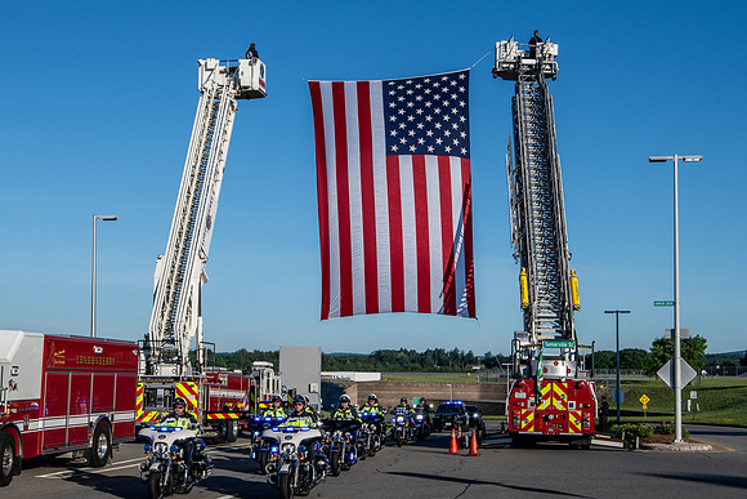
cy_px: 310
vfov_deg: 24.4
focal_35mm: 55
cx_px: 401
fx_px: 1147
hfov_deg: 36.0
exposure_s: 1/500
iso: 320
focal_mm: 30
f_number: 11
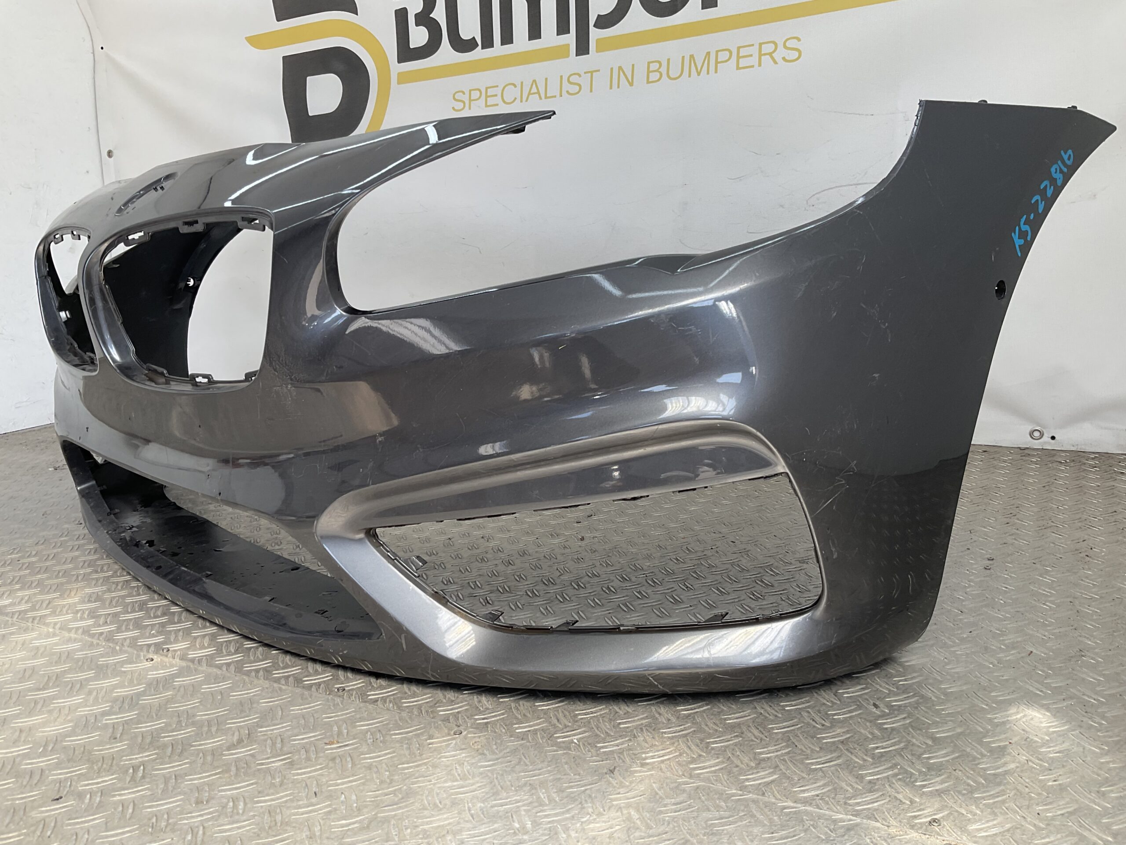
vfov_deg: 48.2
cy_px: 422
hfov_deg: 61.7
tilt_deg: -12.3
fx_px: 943
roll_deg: +3.0
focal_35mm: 29
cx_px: 563
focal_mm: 3
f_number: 1.8
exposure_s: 1/245
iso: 16
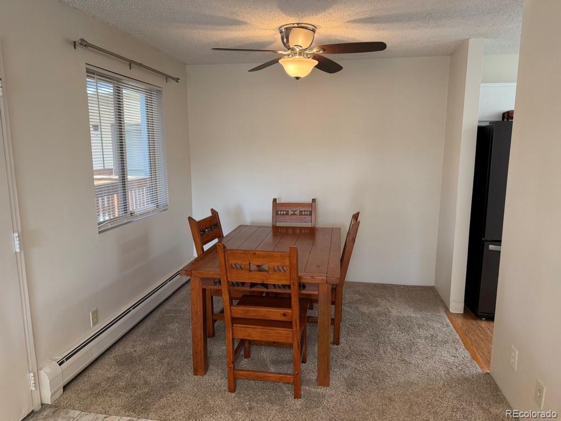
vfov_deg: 56.8
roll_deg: +0.4
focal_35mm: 24
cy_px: 210
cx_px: 280
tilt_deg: -9.7
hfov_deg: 71.6
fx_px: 389
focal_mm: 6.76
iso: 200
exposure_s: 1/120
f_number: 1.78
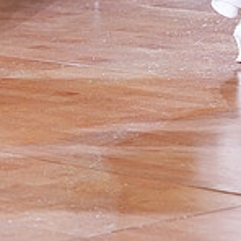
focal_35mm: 333
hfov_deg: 5.2
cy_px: -221
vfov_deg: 5.2
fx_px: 2623
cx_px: 274
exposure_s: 1/400
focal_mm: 100
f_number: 5
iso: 8000
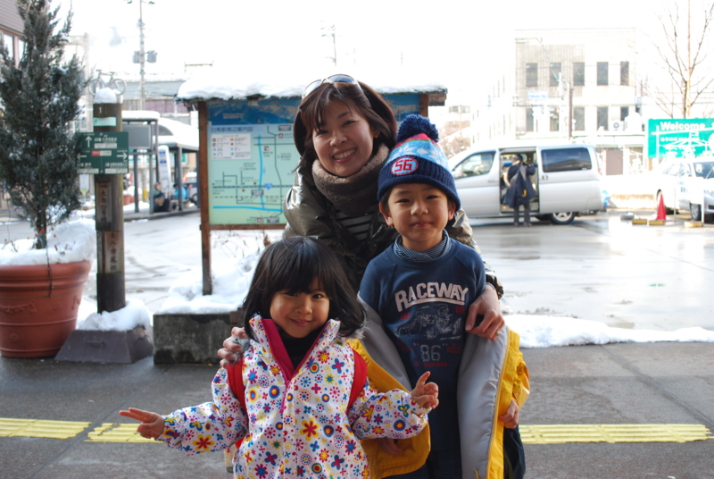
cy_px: 240
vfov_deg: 34.3
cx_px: 357
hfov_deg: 49.5
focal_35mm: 39
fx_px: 775
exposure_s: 1/100
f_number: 5
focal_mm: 26
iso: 200
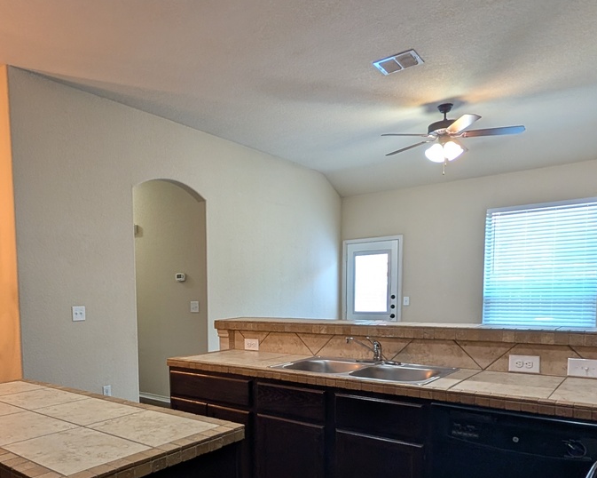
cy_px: 336
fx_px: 442
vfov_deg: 55.0
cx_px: 210
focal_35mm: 25
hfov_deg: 66.7
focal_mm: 2.02
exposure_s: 1/60
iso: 147
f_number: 1.7
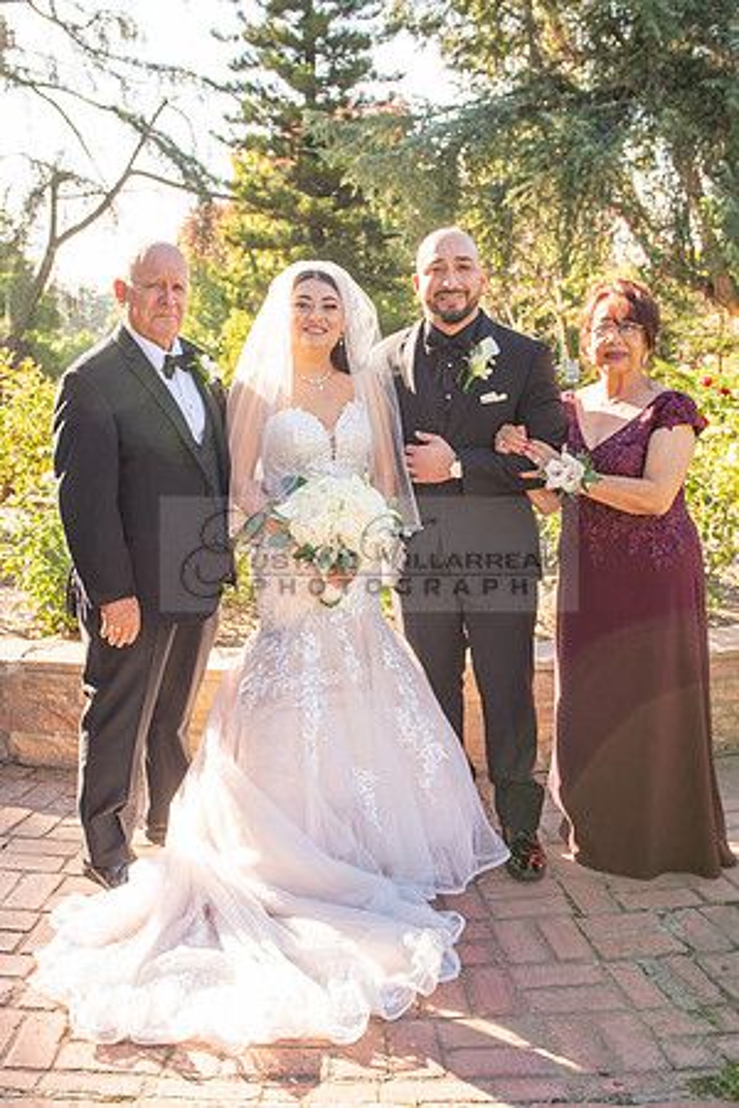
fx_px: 1354
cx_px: 330
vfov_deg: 44.5
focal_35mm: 44
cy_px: 527
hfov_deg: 30.5
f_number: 5.6
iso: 200
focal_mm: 28
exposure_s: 1/250
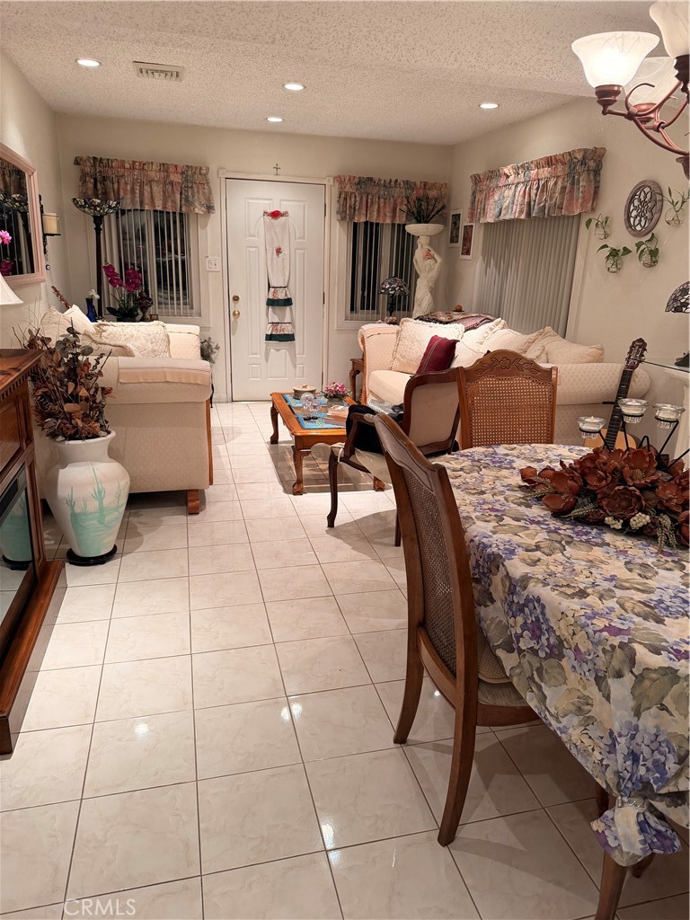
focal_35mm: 24
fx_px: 638
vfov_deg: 71.6
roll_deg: -2.1
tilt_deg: -16.6
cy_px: 460
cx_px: 345
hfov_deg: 56.8
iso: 160
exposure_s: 1/60
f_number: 1.78
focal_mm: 6.76
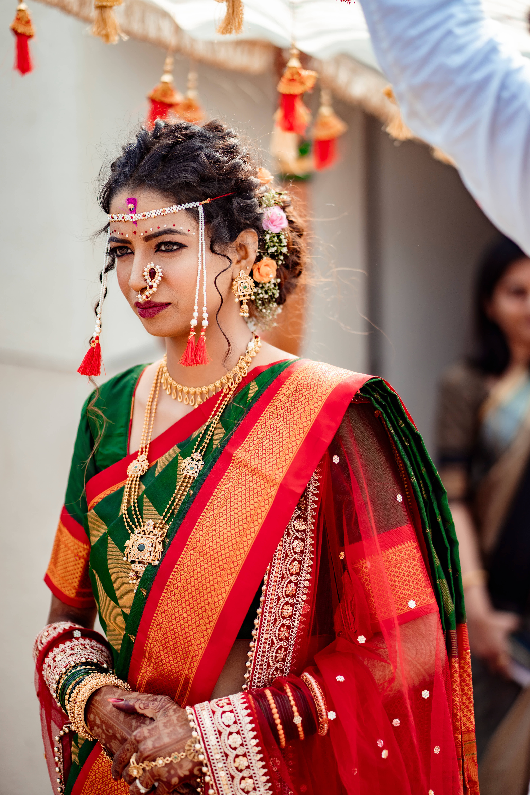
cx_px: 265
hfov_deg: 16.1
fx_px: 1877
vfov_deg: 23.9
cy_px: 398
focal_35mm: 85
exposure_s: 1/2000
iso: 160
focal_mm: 85
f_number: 1.8
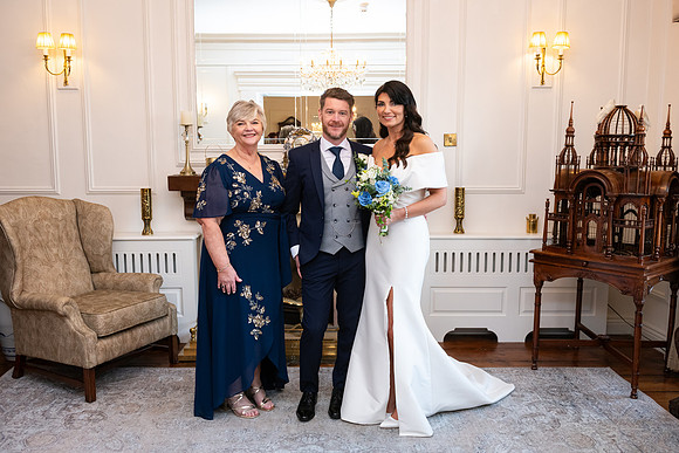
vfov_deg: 41.5
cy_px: 226
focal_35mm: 32
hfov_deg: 59.2
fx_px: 598
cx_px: 340
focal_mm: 31
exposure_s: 1/160
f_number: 5
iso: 640
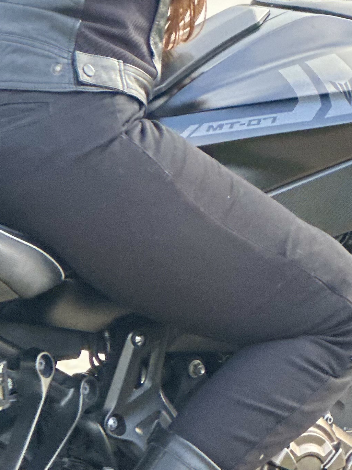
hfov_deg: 6.5
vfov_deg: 8.7
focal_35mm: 227
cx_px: 136
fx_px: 3078
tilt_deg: -10.0
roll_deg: -0.7
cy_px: 169
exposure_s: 1/121
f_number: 2.8
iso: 125
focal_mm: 9
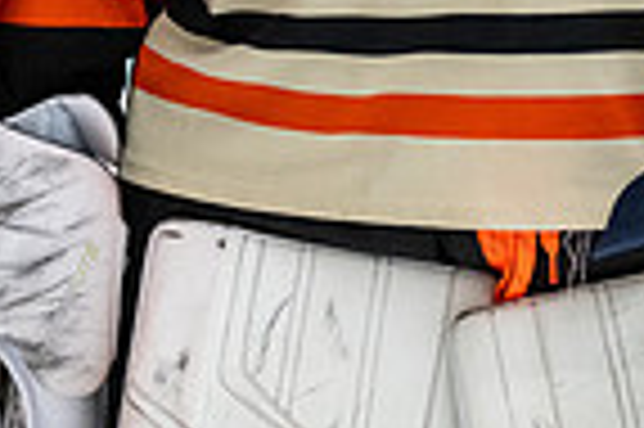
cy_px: -433
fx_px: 5486
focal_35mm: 307
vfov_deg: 4.4
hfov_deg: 6.7
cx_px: 249
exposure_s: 1/640
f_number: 3.2
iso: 3200
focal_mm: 70
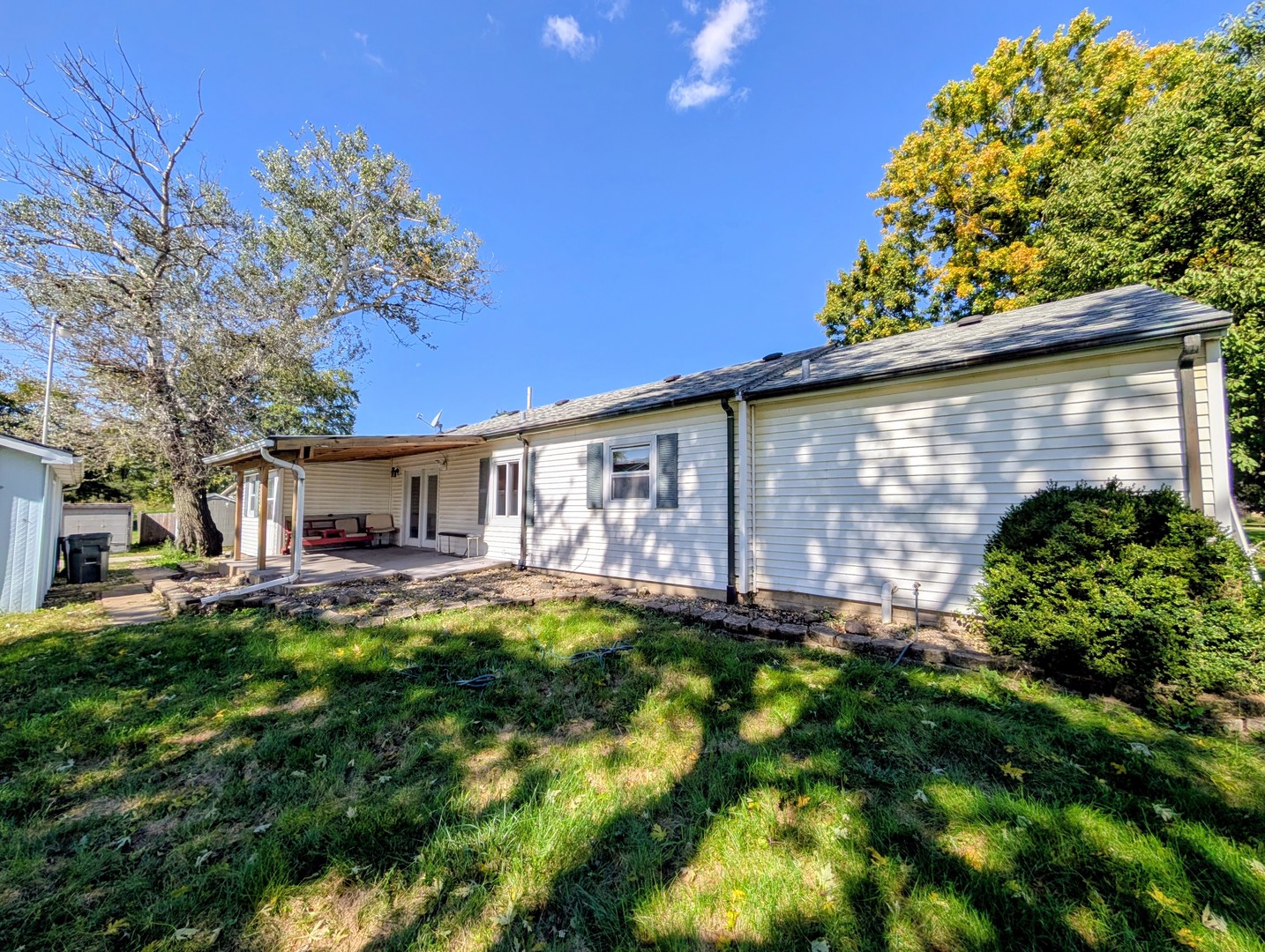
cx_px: 632
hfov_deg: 110.5
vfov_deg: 94.7
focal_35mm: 12
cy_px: 476
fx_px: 439
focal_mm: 2.02
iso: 57
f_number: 1.7
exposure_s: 1/4878
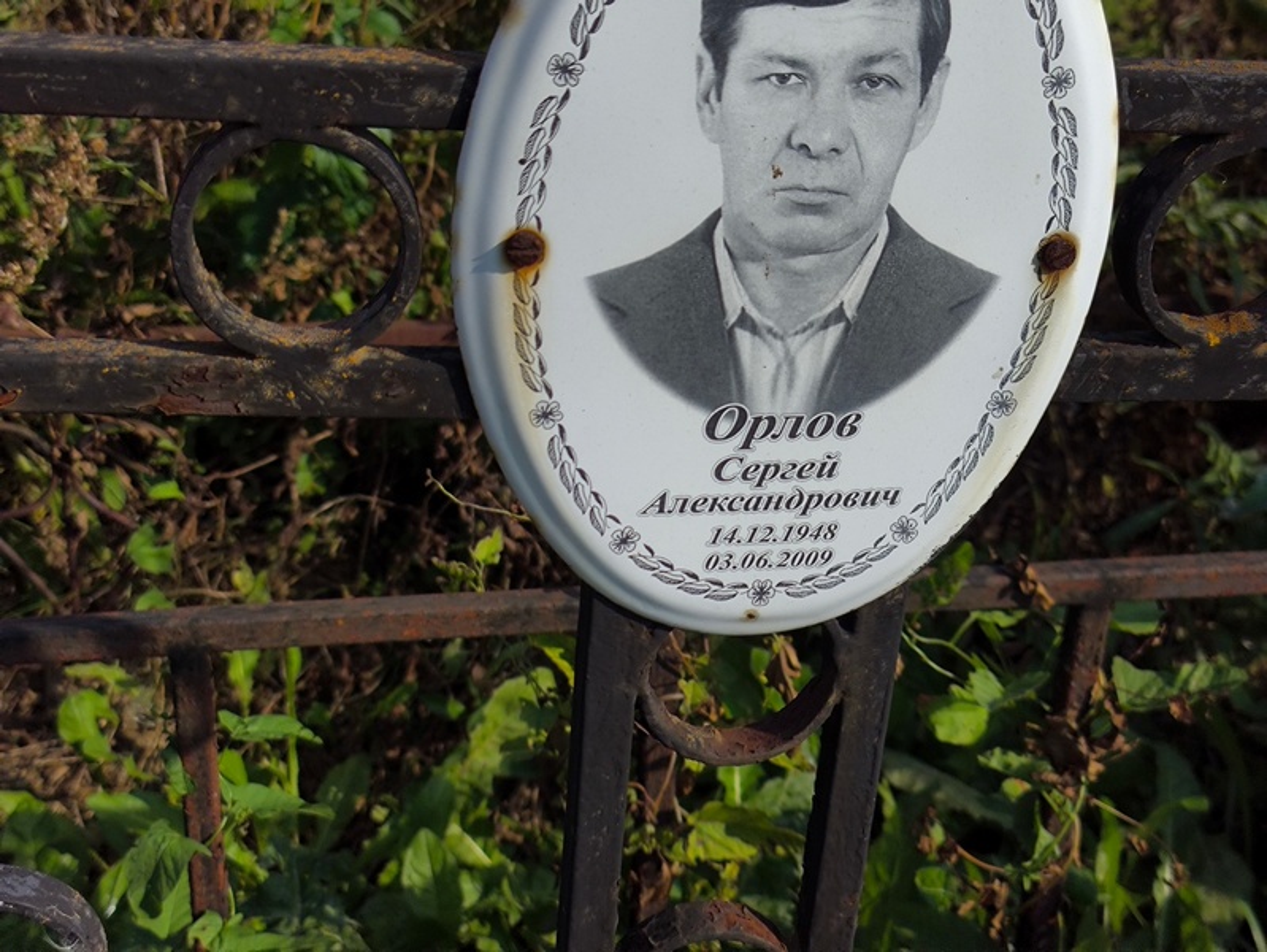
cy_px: 476
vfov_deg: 29.1
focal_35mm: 50
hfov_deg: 38.2
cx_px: 634
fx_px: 1831
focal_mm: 4.71
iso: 50
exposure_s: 1/2495
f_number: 1.7
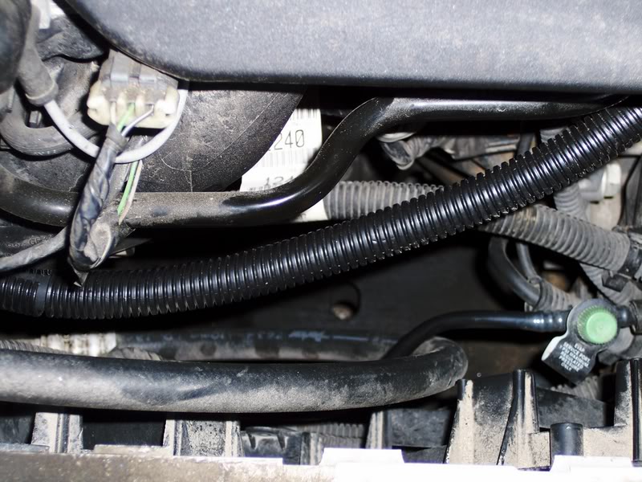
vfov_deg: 16.2
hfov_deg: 21.5
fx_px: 1688
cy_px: 241
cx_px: 321
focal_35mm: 91
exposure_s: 1/90
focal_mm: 18.7
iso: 100
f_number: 4.1
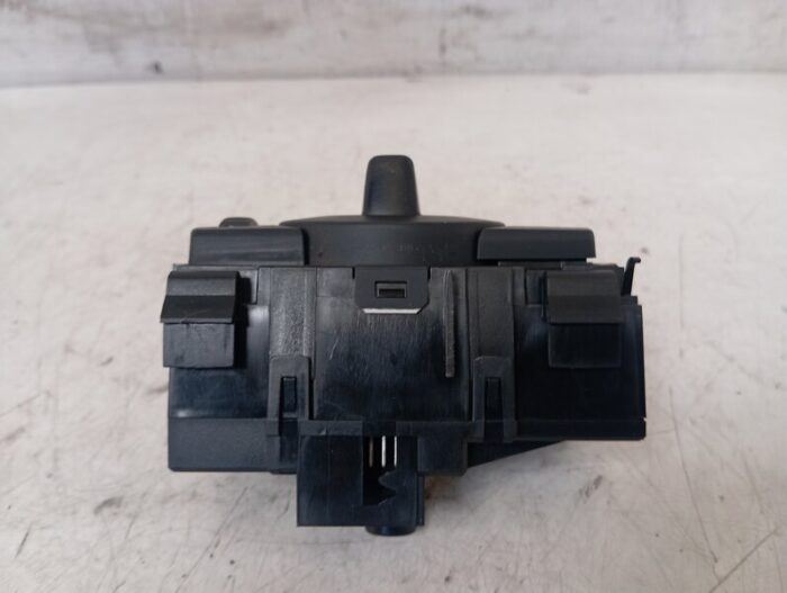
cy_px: 296
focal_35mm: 28
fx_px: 637
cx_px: 394
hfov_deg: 63.4
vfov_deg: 49.9
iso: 255
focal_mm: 4.22
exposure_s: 1/33.3
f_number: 1.8
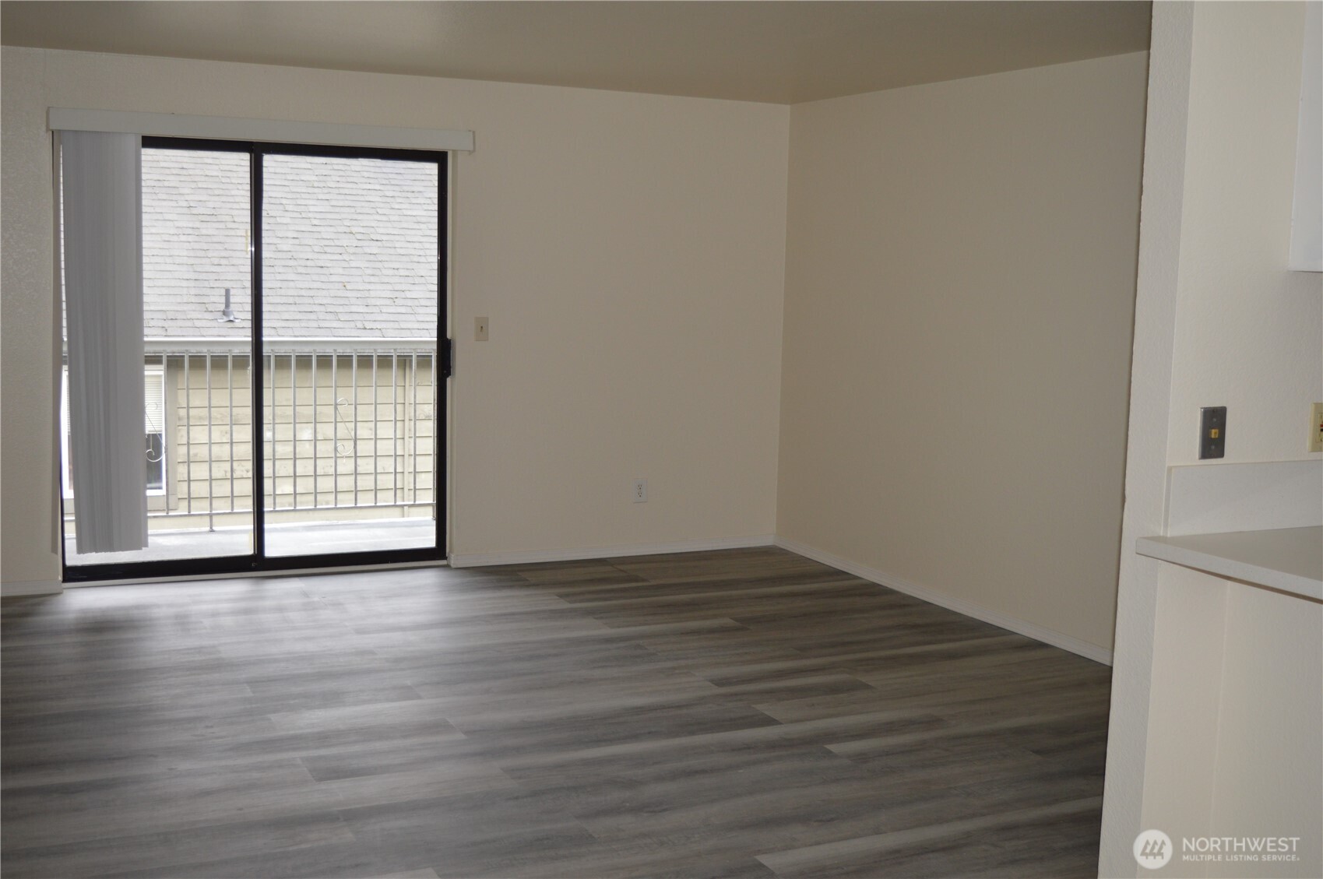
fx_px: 1487
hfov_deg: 48.0
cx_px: 662
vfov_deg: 32.9
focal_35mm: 40
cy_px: 440
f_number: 4
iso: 400
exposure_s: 1/100
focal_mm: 27
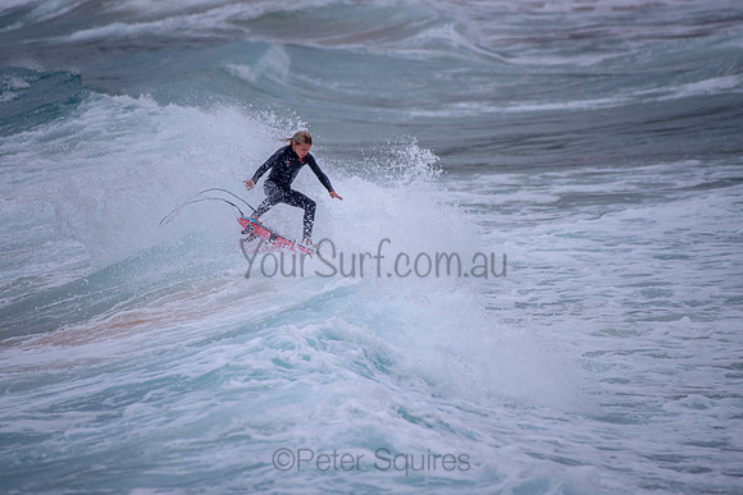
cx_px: 314
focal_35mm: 613
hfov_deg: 3.4
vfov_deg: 2.2
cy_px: 192
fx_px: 12655
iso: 140
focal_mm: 500
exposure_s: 1/2000
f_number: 5.6
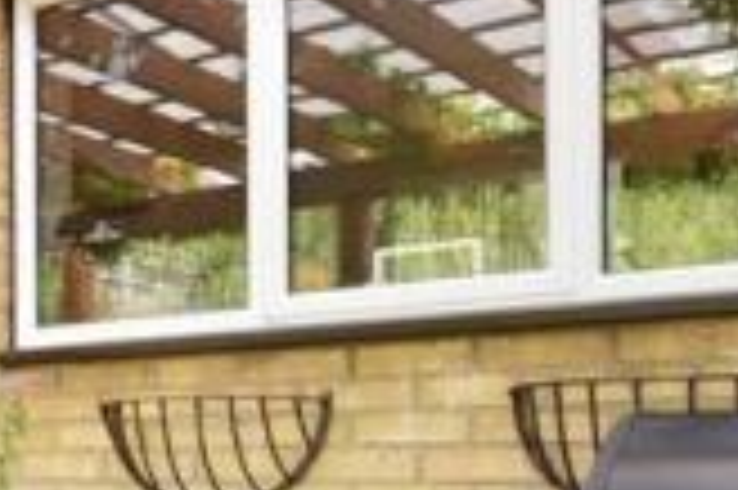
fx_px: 1229
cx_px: -428
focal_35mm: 60
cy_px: 479
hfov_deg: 24.3
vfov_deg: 21.8
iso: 250
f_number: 16
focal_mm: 10
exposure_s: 1/15
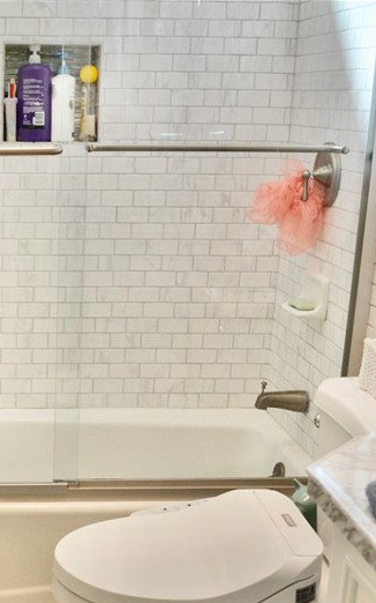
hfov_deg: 22.8
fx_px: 886
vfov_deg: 37.2
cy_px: 393
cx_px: -15
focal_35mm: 54
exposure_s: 1/60
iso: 400
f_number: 4
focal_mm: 18
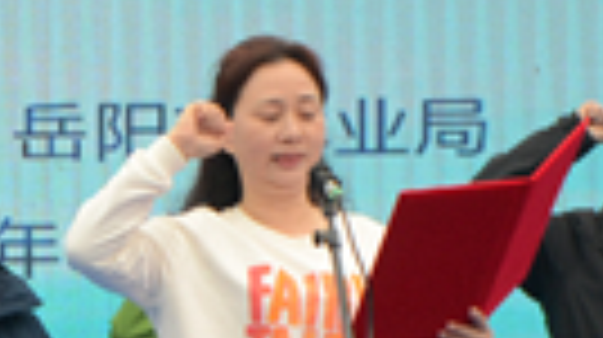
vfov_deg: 3.1
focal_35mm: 394
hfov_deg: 5.4
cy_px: 536
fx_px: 6292
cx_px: -346
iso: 500
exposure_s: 1/200
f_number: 5.6
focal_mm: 56
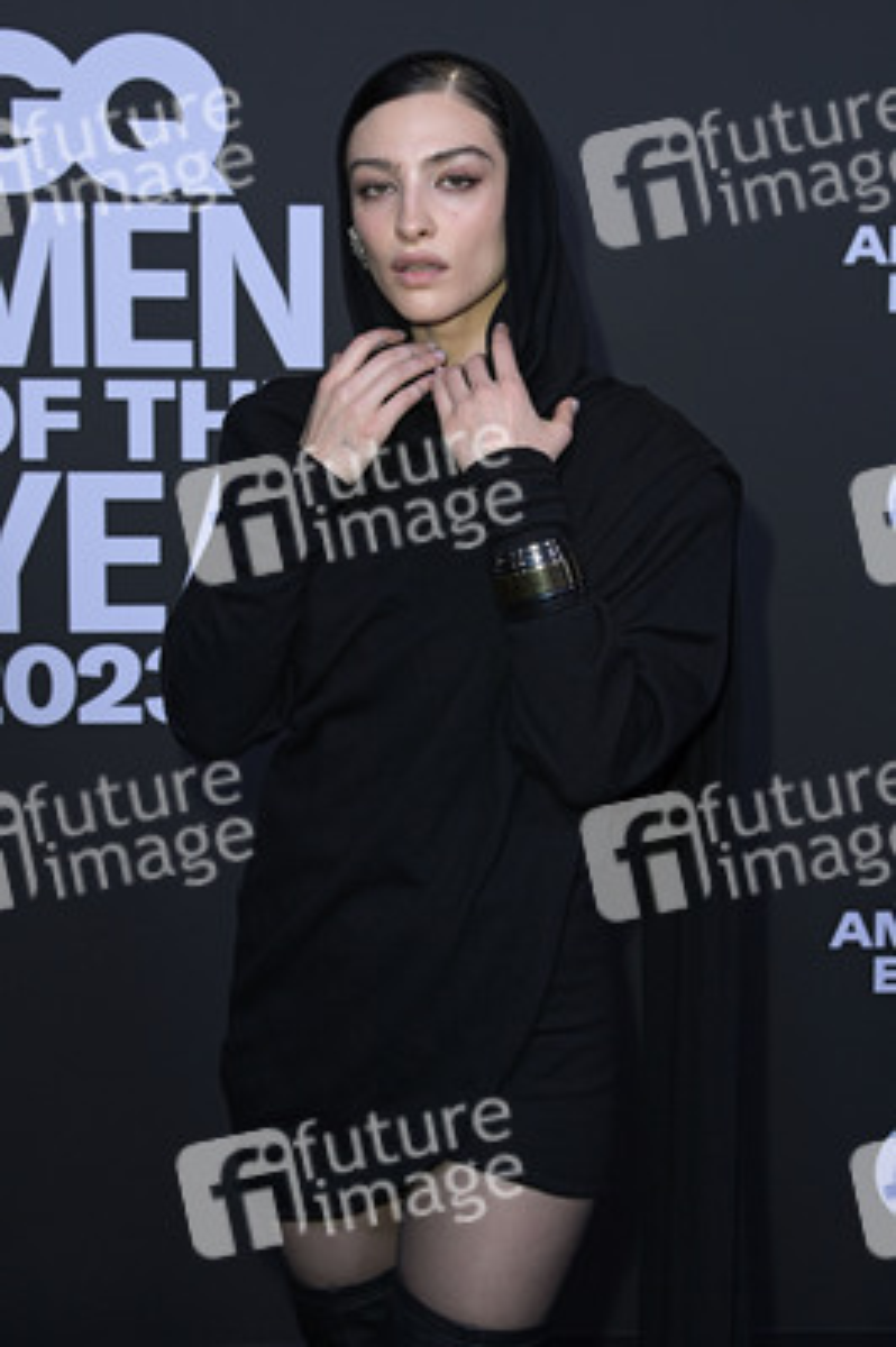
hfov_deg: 33.3
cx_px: 448
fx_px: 1496
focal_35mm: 40
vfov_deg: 48.5
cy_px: 674
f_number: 5.6
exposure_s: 1/250
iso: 1000
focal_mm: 40
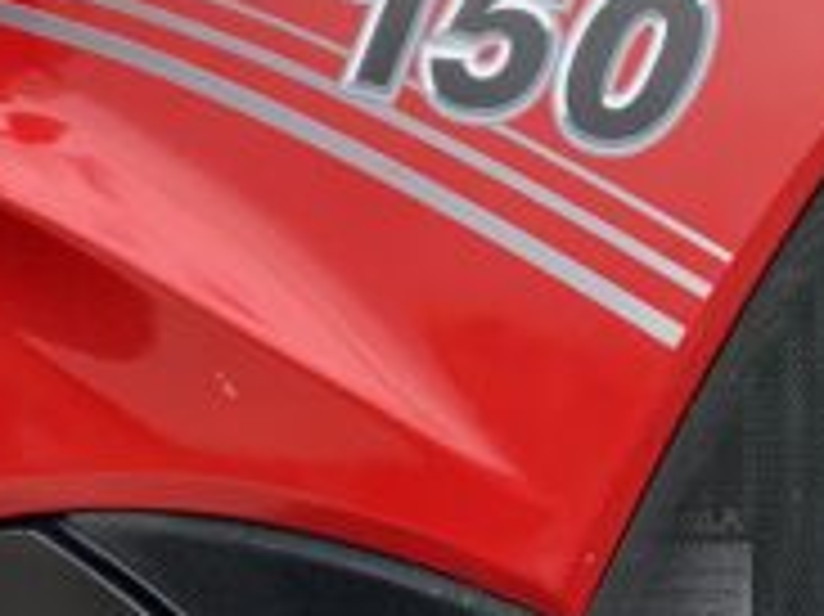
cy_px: 373
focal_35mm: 162
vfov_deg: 9.1
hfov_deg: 12.0
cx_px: 887
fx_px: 3854
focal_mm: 3
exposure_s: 1/883
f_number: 1.8
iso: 16
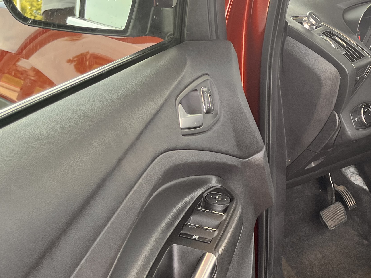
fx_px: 675
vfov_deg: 23.2
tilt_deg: -24.5
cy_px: 177
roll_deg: -9.3
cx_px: 408
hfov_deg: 28.0
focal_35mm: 63
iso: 50
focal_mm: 5.1
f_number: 1.6
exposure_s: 1/124
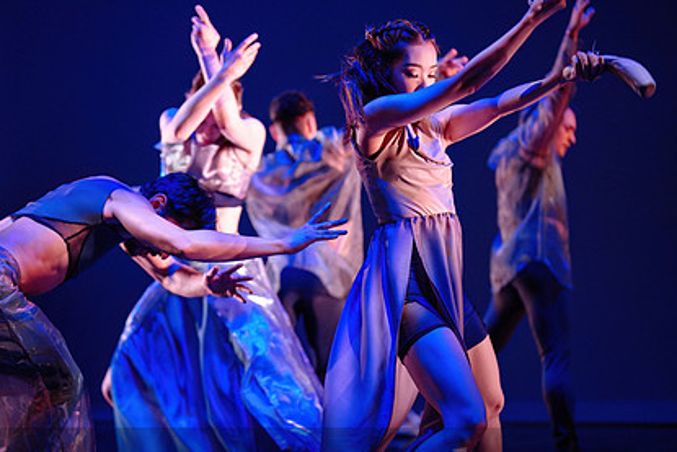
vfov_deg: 18.9
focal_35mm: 72
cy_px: 258
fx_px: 1354
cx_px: 218
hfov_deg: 27.9
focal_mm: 50
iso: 1000
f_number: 1.2
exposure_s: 1/400
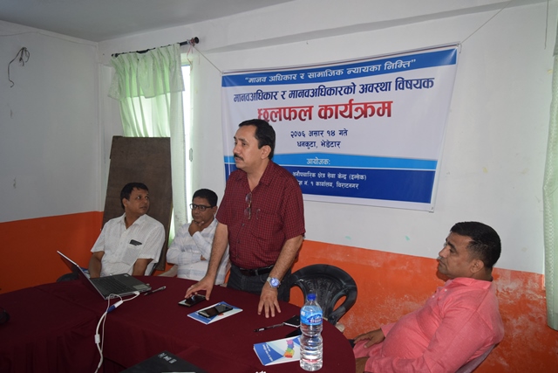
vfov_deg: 48.0
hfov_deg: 67.4
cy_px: 186
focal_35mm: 27
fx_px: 419
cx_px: 279
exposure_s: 1/60
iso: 800
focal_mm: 18
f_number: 4
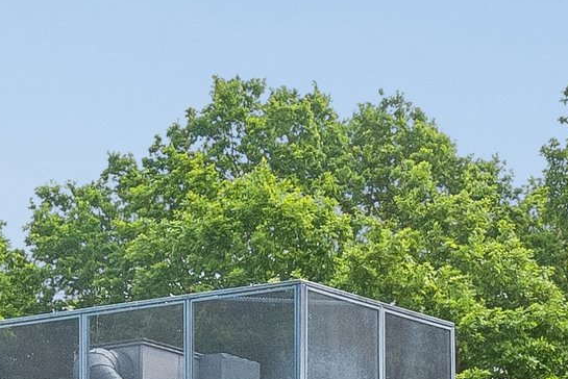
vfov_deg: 8.0
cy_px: 736
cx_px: 396
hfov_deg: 12.4
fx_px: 2605
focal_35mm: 165
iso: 200
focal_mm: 20
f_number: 10
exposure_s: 1/250
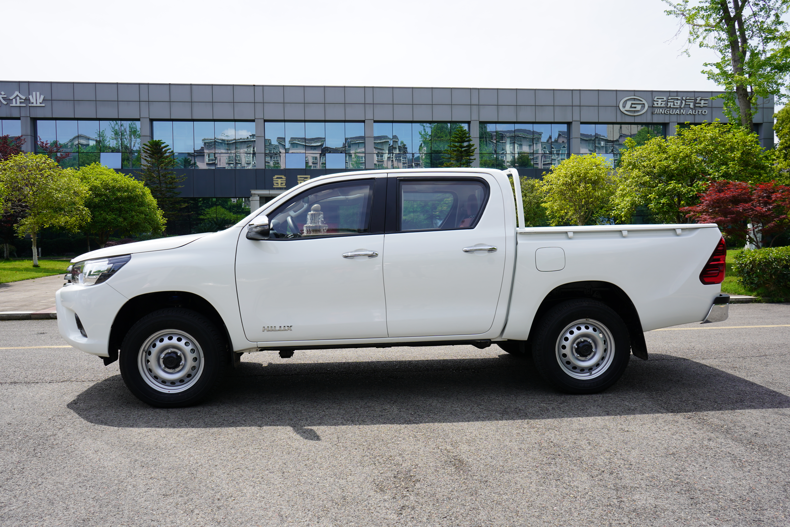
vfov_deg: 46.4
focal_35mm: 28
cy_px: 264
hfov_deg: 65.5
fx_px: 614
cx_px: 395
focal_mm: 28
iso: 100
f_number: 9
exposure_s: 1/125
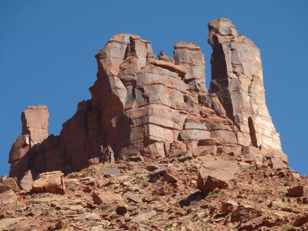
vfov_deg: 10.1
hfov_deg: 13.4
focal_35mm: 147
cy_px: 116
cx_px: 154
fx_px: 1308
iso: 80
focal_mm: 24.1
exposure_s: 1/320
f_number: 4.5
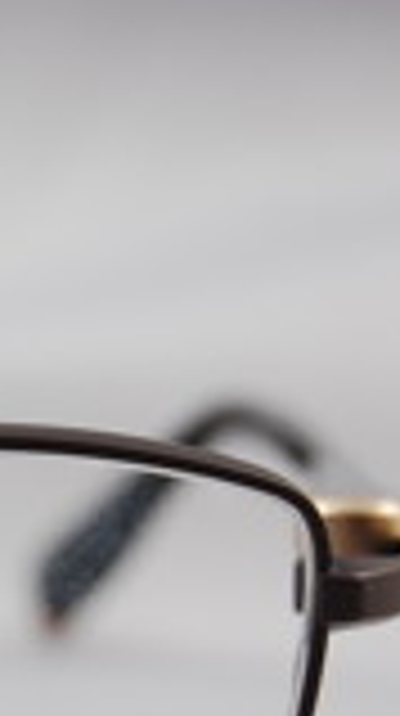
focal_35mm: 244
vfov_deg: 8.8
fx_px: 4627
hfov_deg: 4.9
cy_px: 520
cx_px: -400
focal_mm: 55
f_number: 5.6
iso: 200
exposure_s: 1/40
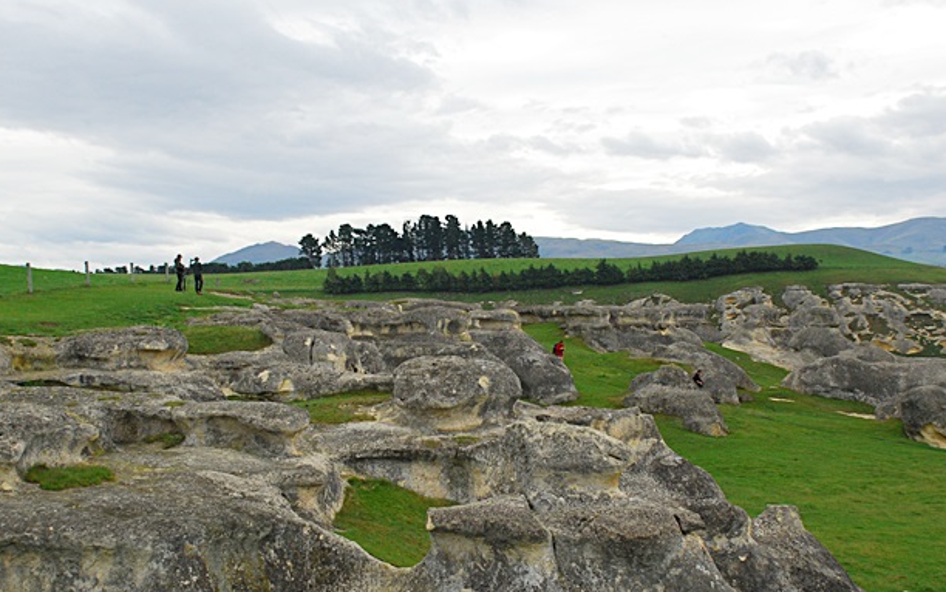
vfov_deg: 23.1
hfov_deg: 36.2
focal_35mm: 56
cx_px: 427
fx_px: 1444
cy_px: 363
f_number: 6.3
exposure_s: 1/640
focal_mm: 28
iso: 400
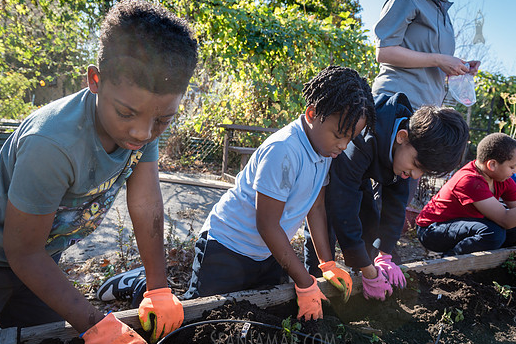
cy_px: 172
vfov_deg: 47.9
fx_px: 387
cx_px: 285
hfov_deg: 67.2
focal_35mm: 27
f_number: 5
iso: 100
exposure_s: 1/100
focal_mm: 24
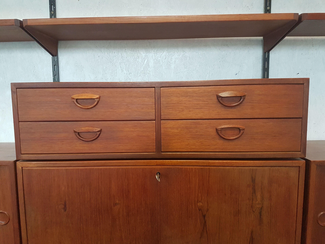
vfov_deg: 53.1
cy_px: 122
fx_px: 244
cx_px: 162
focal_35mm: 26
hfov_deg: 67.3
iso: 250
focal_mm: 4.2
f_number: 1.7
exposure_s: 1/25
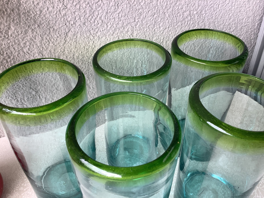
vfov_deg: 45.4
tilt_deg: -39.0
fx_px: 236
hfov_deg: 58.4
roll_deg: +3.4
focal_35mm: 31
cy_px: 99
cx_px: 132
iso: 32
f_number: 2.4
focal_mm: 3.3
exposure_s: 1/100
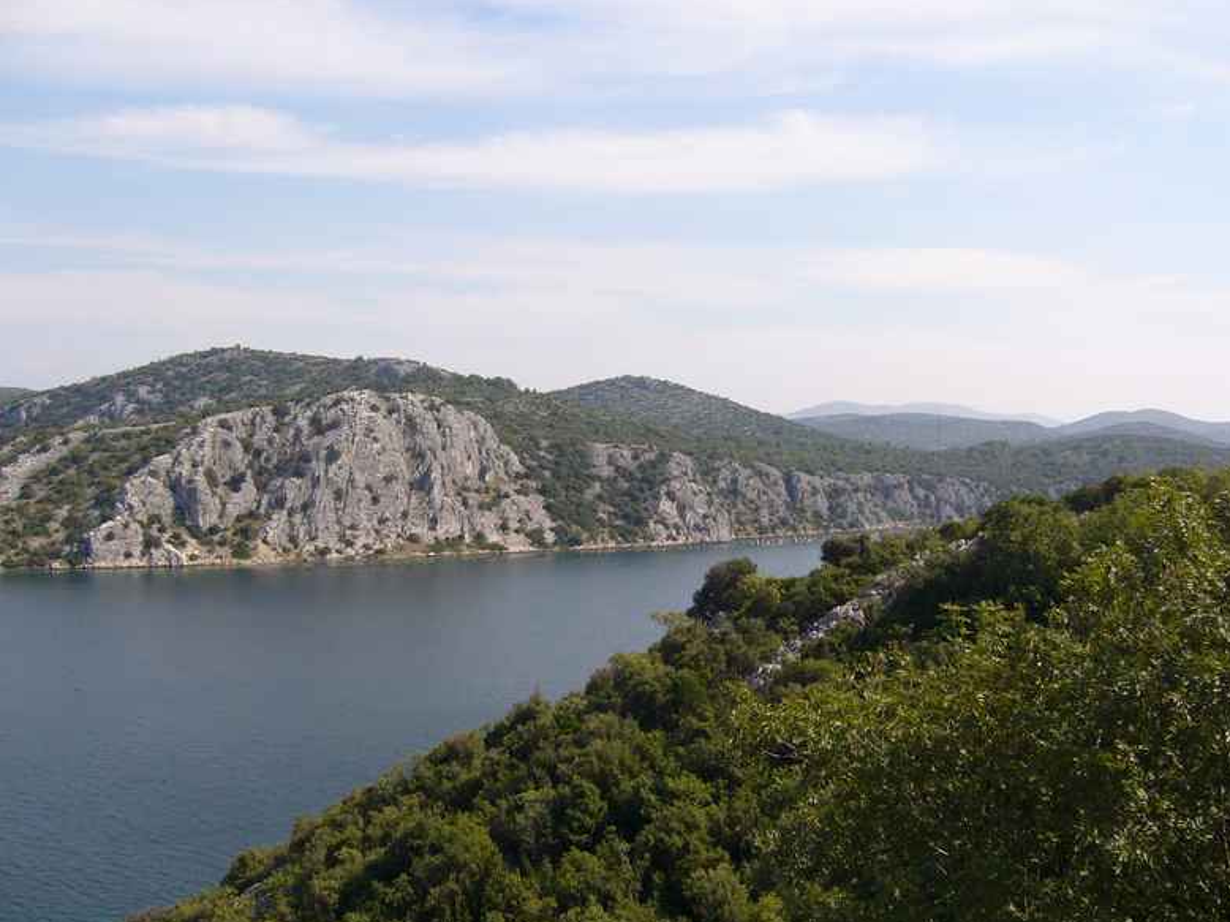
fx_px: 1279
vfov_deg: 39.6
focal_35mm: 36
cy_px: 470
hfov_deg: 51.4
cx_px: 631
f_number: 5.6
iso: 80
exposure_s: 1/320
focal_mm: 5.8
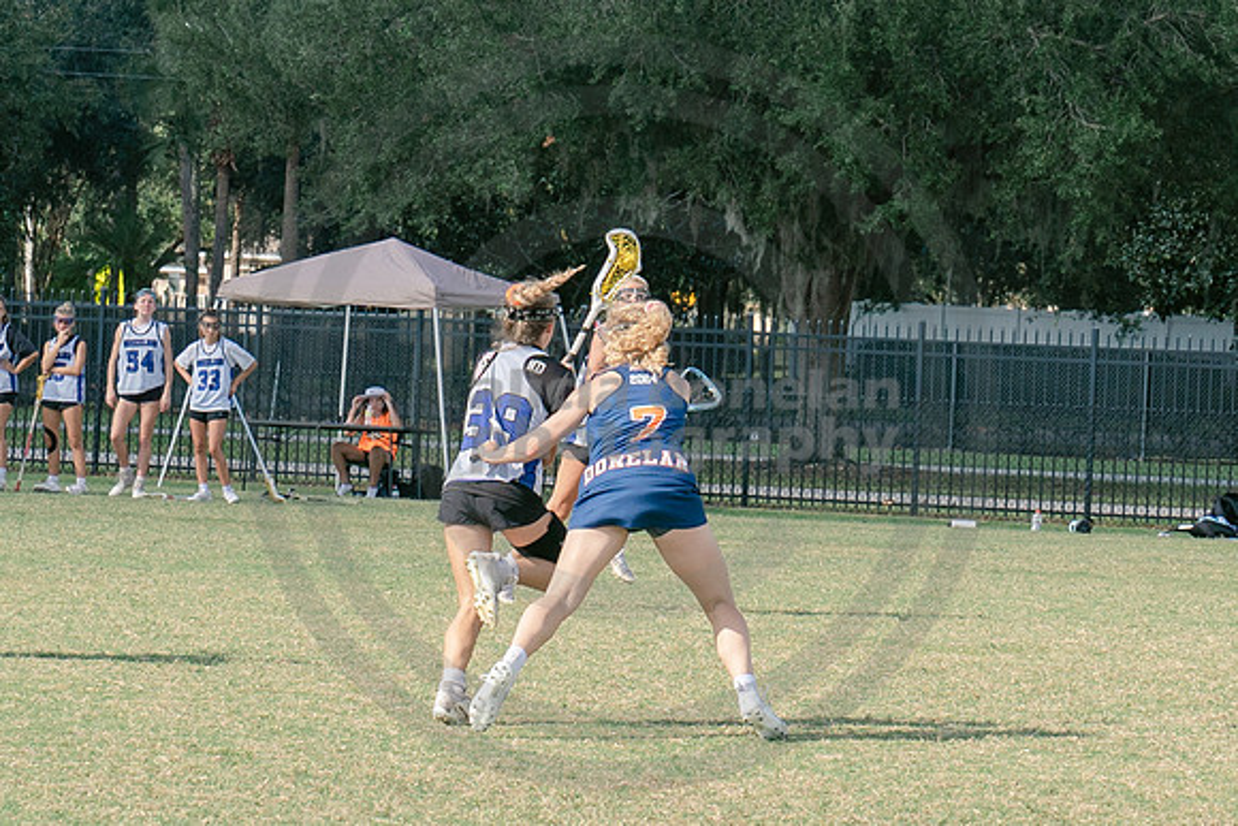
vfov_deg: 6.2
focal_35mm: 222
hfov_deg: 9.3
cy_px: 423
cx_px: 689
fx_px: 7634
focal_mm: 70
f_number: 5.6
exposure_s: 1/800
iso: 250
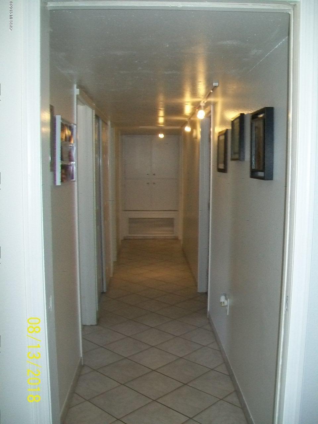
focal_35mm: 34
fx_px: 416
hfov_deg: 41.8
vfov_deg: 54.0
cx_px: 159
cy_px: 212
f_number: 2.7
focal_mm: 6.1
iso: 160
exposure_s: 1/60
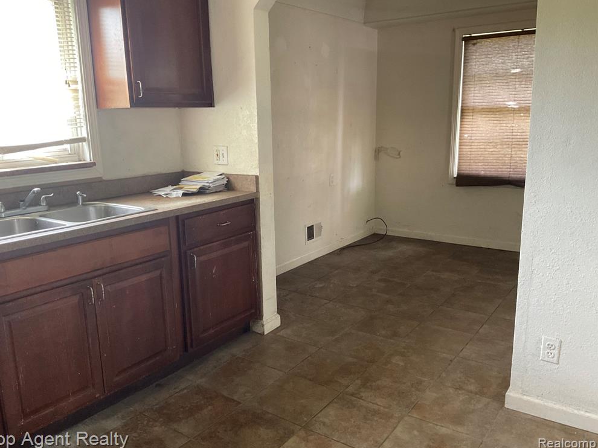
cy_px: 221
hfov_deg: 60.0
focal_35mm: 30
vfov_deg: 46.8
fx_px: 518
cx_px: 290
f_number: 1.8
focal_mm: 3
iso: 160
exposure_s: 1/60
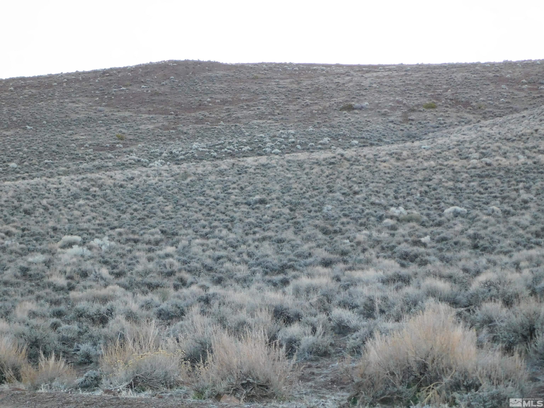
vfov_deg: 16.2
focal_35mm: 91
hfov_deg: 21.5
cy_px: 204
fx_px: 1430
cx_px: 272
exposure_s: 1/125
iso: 400
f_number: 4.5
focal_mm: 16.1
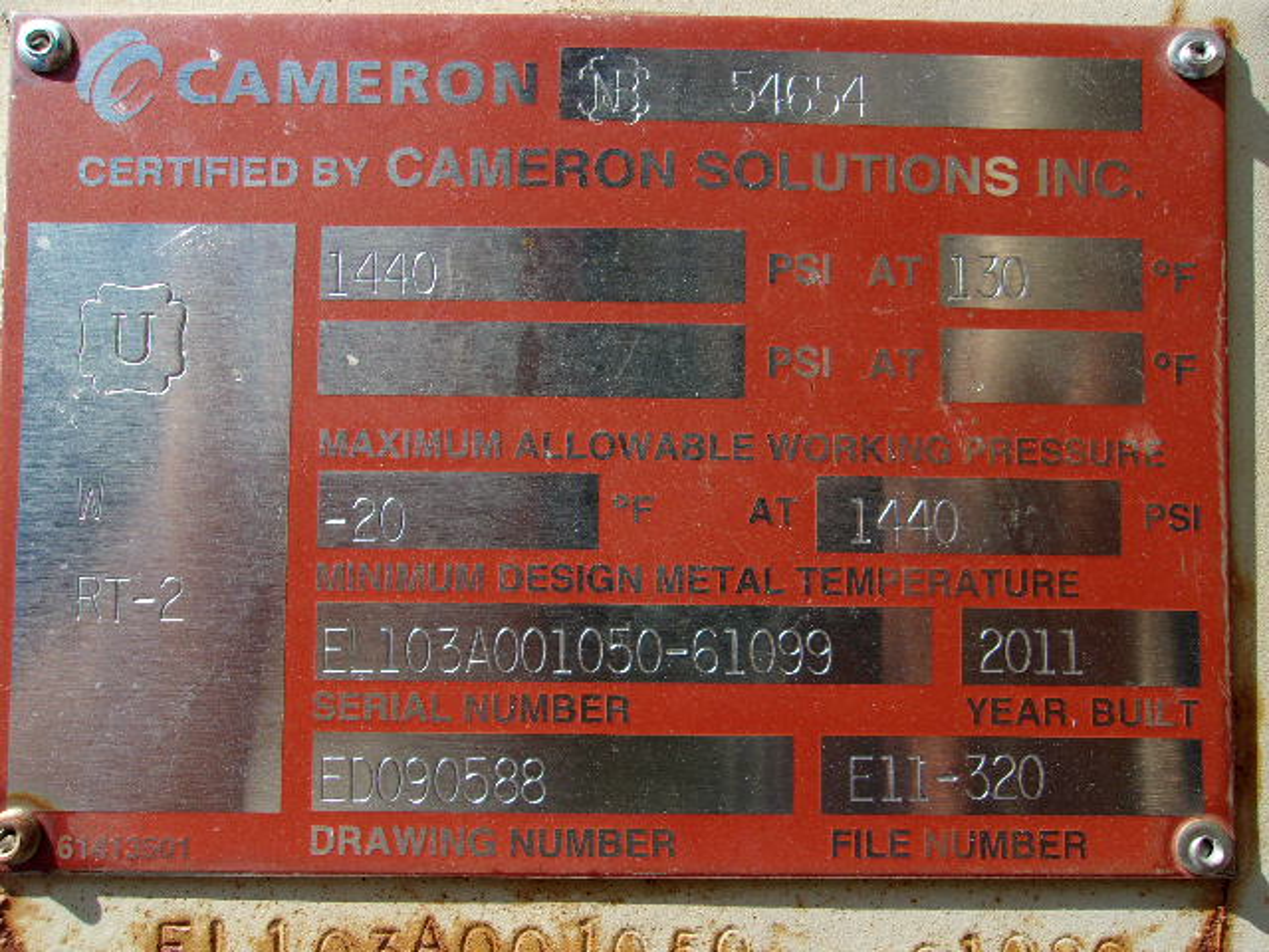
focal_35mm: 27
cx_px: 634
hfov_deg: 65.3
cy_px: 476
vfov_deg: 51.4
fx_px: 990
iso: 80
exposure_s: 1/75
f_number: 10.4
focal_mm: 4.9
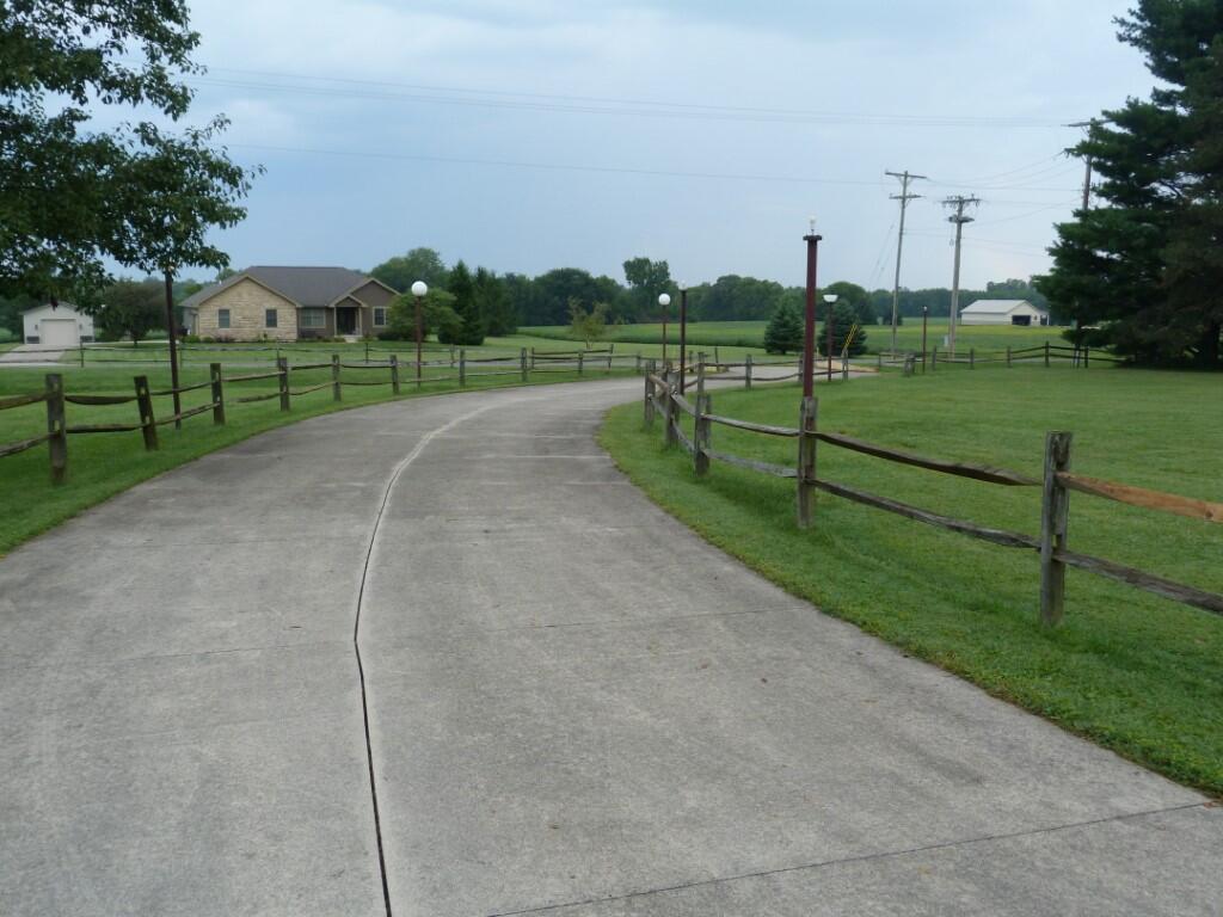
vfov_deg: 42.9
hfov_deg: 55.4
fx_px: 1166
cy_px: 458
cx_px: 612
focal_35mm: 33
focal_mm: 5.9
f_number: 4
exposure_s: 1/250
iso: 160
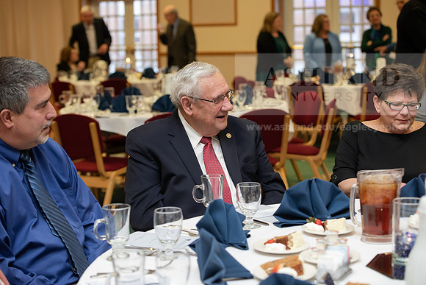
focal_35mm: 70
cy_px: 142
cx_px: 213
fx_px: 828
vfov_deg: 19.5
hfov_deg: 28.8
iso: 1250
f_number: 4
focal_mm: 70
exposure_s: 1/160
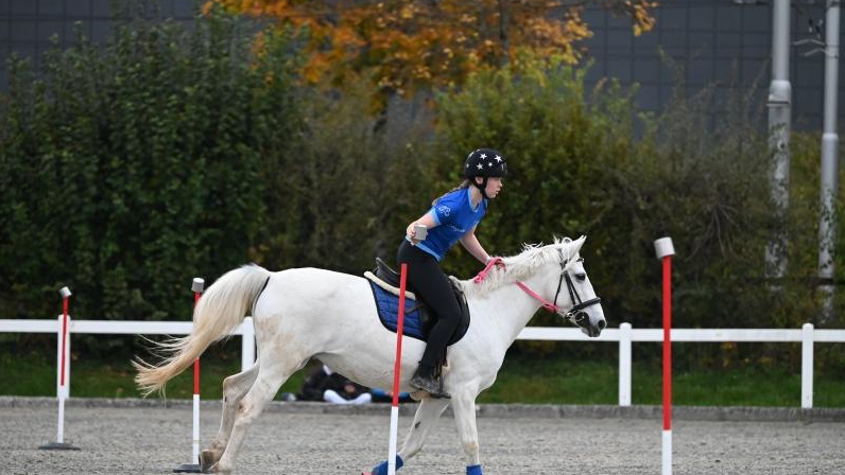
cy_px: 267
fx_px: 5423
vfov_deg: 5.0
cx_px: 422
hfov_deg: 8.9
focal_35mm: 242
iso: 6400
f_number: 5.6
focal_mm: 230
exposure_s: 1/1250
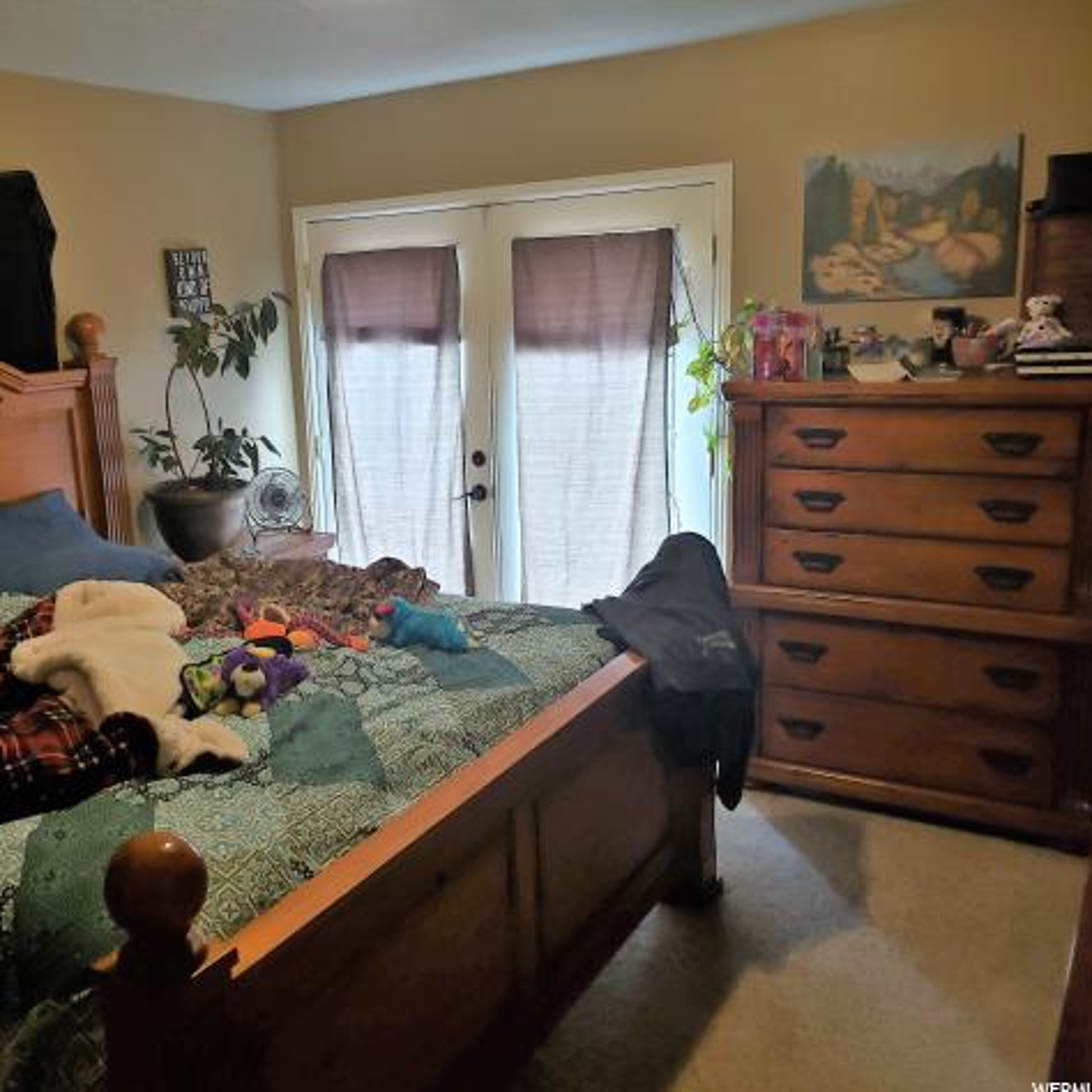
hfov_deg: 51.6
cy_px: 546
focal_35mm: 31
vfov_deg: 52.5
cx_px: 369
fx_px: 1106
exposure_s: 1/60
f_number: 1.5
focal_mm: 4.3
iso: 200
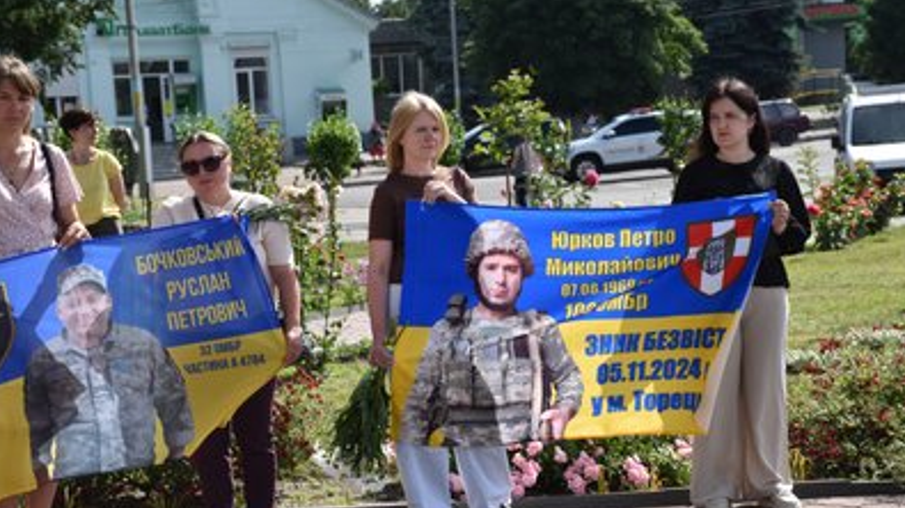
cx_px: 451
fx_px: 2519
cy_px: 286
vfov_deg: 11.5
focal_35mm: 105
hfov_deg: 20.4
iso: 200
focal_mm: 66
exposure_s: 1/320
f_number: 9
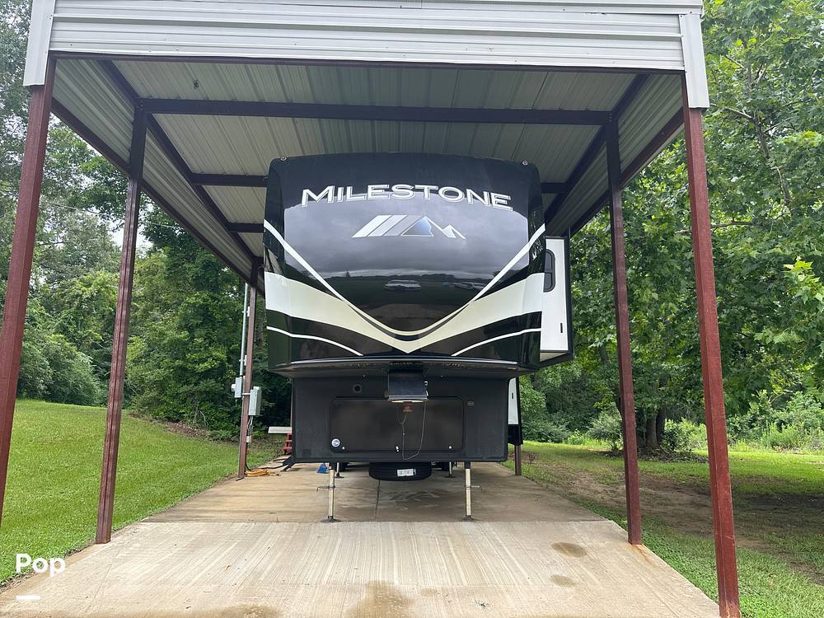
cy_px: 309
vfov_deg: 56.8
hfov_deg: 71.6
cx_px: 412
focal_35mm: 24
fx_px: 571
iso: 80
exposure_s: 1/328
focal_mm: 6.86
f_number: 1.78
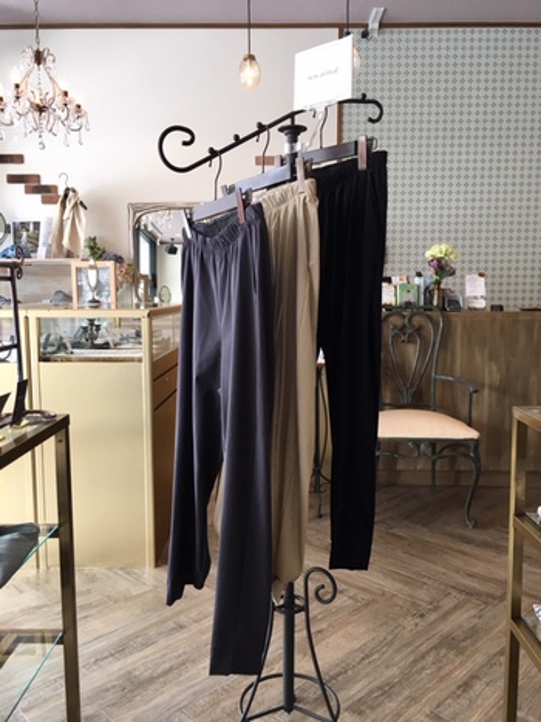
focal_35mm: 29
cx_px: 270
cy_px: 361
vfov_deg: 61.7
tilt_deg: -6.8
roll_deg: +0.5
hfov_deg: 48.2
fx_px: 605
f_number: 2.2
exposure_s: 1/40
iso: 32
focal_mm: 4.15
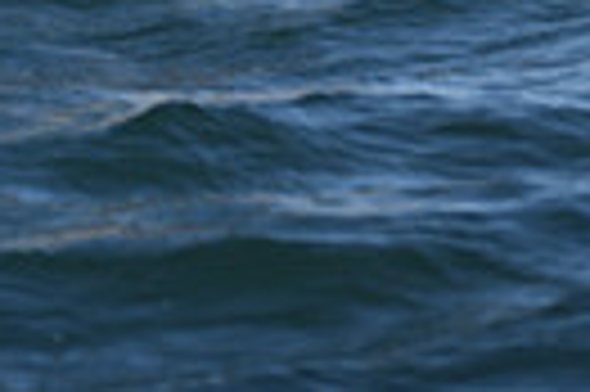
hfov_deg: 5.9
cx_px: -11
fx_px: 5663
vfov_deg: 3.8
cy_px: -906
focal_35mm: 346
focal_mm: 78
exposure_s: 1/1000
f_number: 4
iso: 250
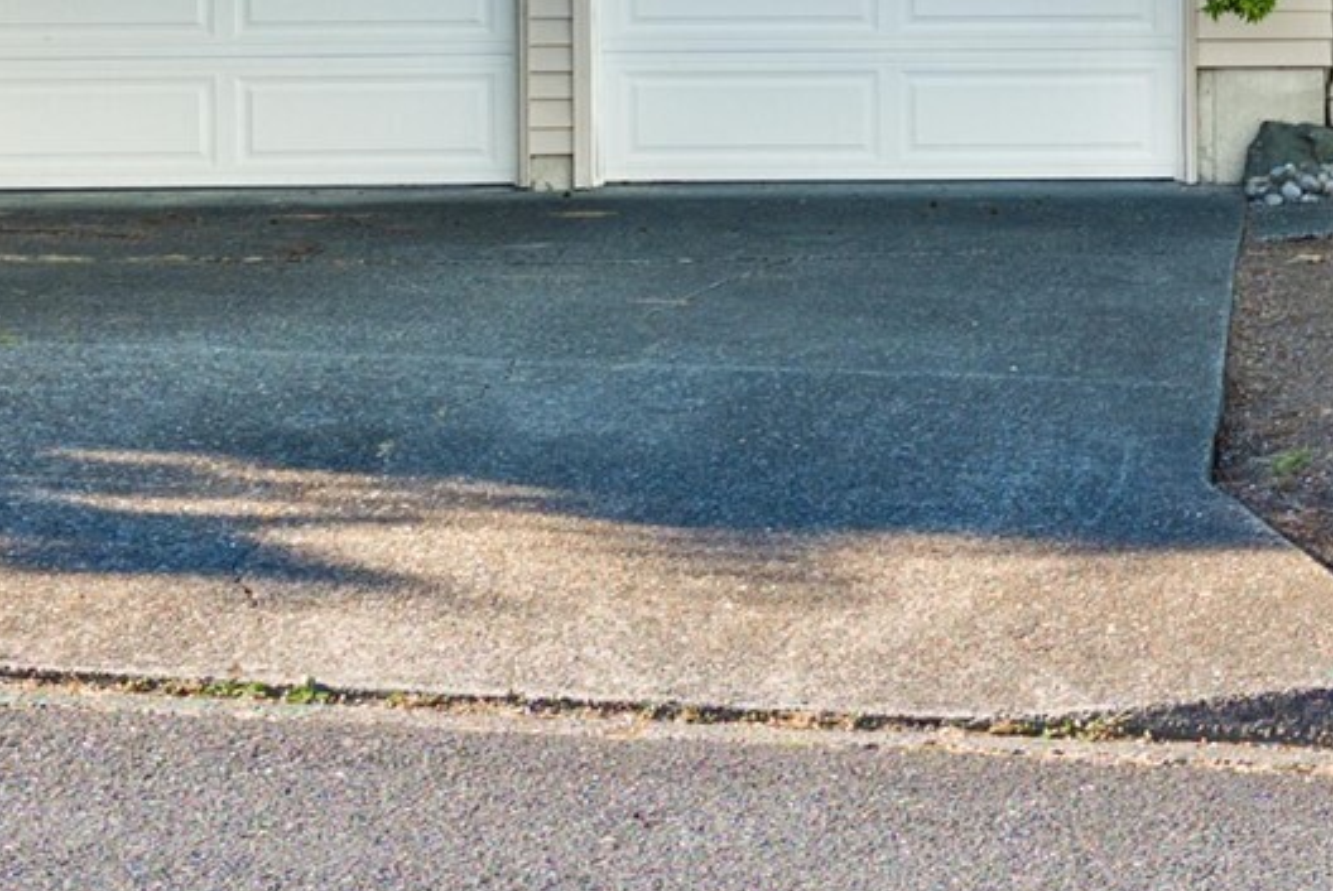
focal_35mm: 77
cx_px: 1392
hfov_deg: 24.8
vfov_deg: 16.8
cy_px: -235
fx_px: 2853
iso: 80
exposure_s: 1/80
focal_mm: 24
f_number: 6.3
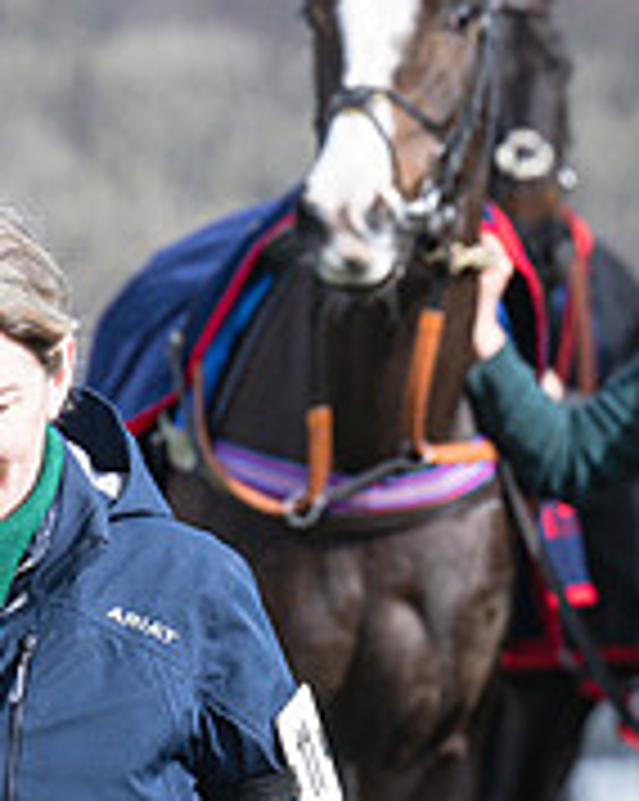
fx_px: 17050
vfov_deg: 2.7
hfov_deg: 2.1
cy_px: 450
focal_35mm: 720
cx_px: -189
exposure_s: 1/1000
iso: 400
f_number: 5.6
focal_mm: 135
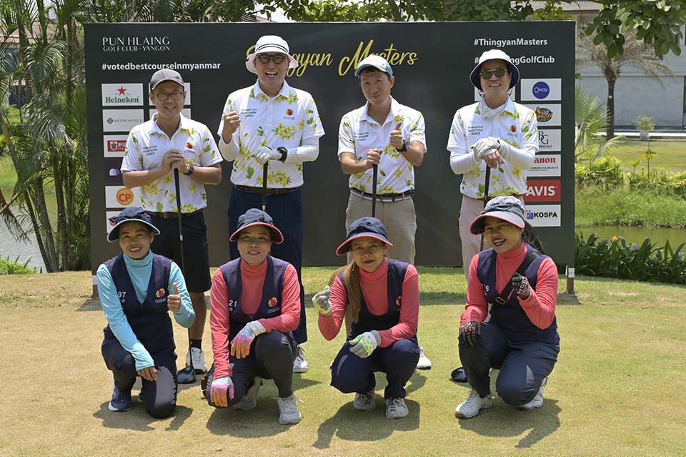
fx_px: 781
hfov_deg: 47.4
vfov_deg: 32.6
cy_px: 228
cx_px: 343
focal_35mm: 41
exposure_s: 1/250
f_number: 8
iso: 110
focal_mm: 41
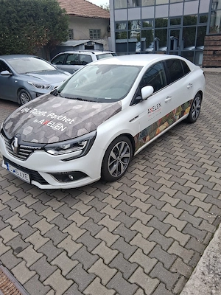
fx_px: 221
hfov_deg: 53.1
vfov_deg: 67.3
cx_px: 110
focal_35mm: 26
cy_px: 148
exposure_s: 1/159
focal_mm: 3.98
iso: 25
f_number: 1.8
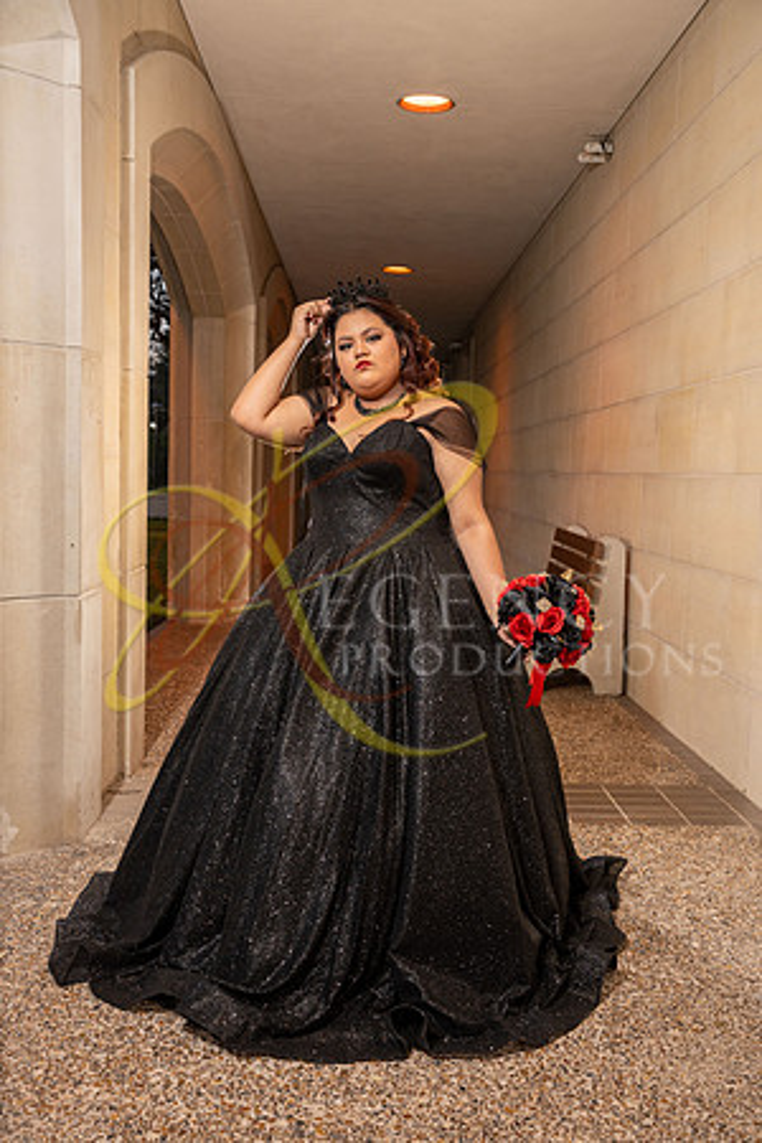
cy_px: 572
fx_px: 1111
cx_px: 381
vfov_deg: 54.4
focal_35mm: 35
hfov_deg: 37.9
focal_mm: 35
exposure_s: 1/200
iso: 500
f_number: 5.6
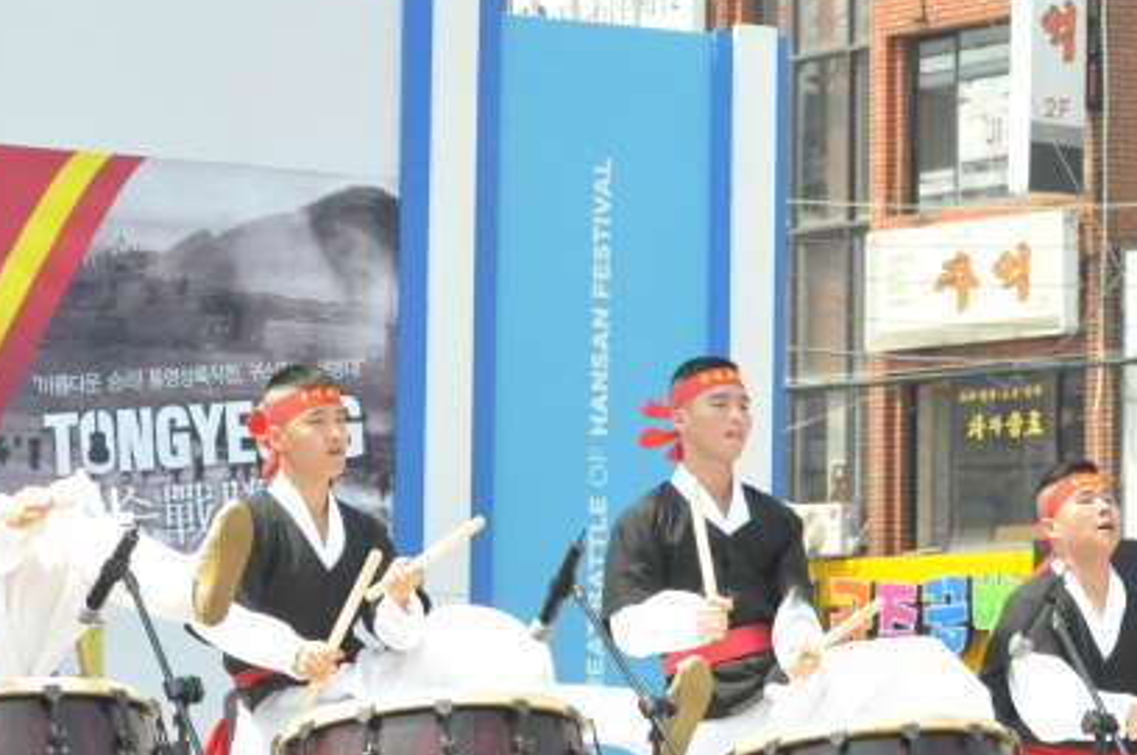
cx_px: 630
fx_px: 14858
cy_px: 508
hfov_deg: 4.4
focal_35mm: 471
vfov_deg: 2.9
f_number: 6.3
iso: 2500
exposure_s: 1/3200
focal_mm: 200
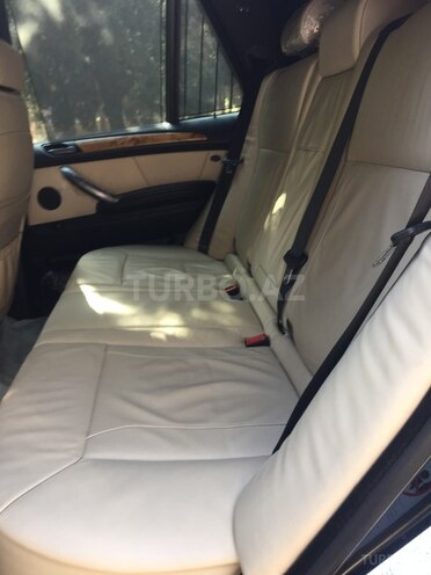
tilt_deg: -17.2
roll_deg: +4.3
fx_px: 481
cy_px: 288
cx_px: 216
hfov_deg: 48.2
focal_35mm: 29
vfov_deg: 61.7
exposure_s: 1/50
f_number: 2.2
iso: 32
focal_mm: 4.15
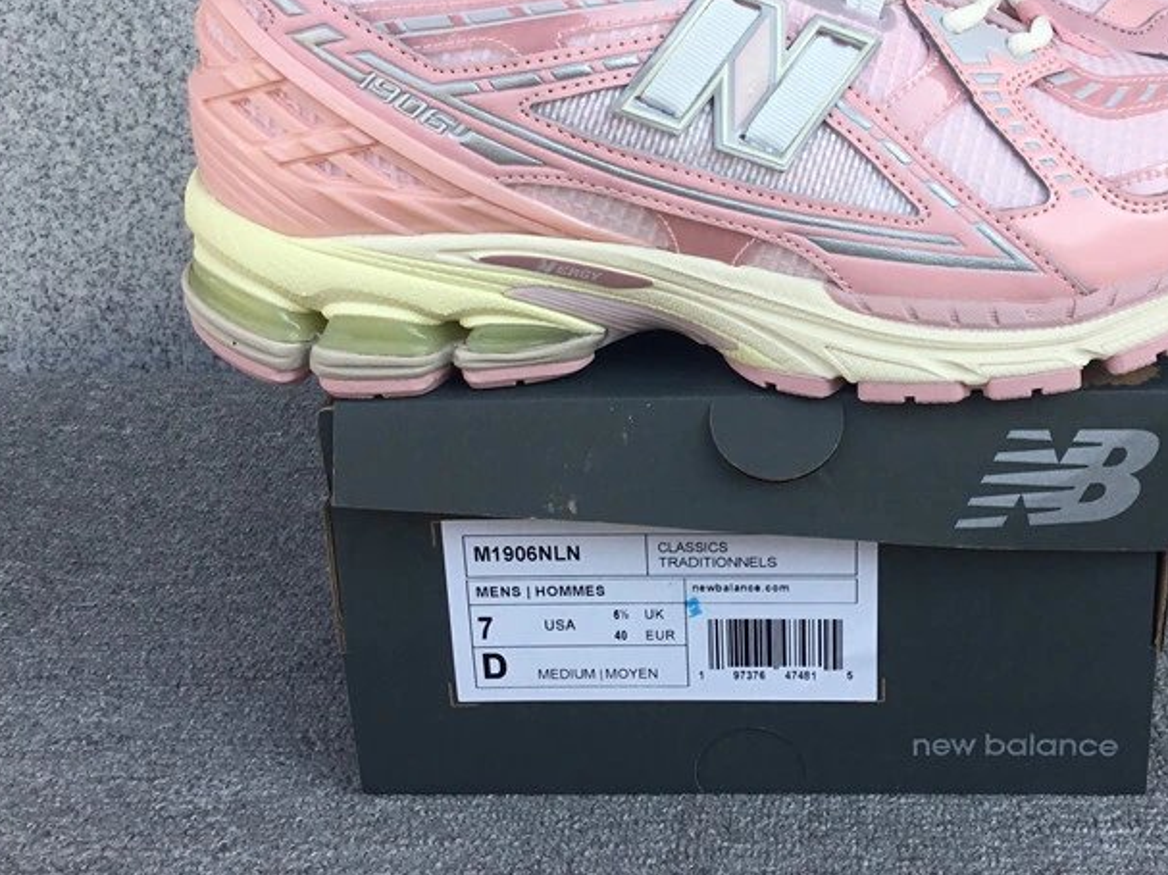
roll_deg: +1.3
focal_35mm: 46
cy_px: 295
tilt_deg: -20.4
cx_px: 781
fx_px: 1552
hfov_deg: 40.7
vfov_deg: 31.3
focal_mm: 3.3
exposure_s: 1/334
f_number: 2.4
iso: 25
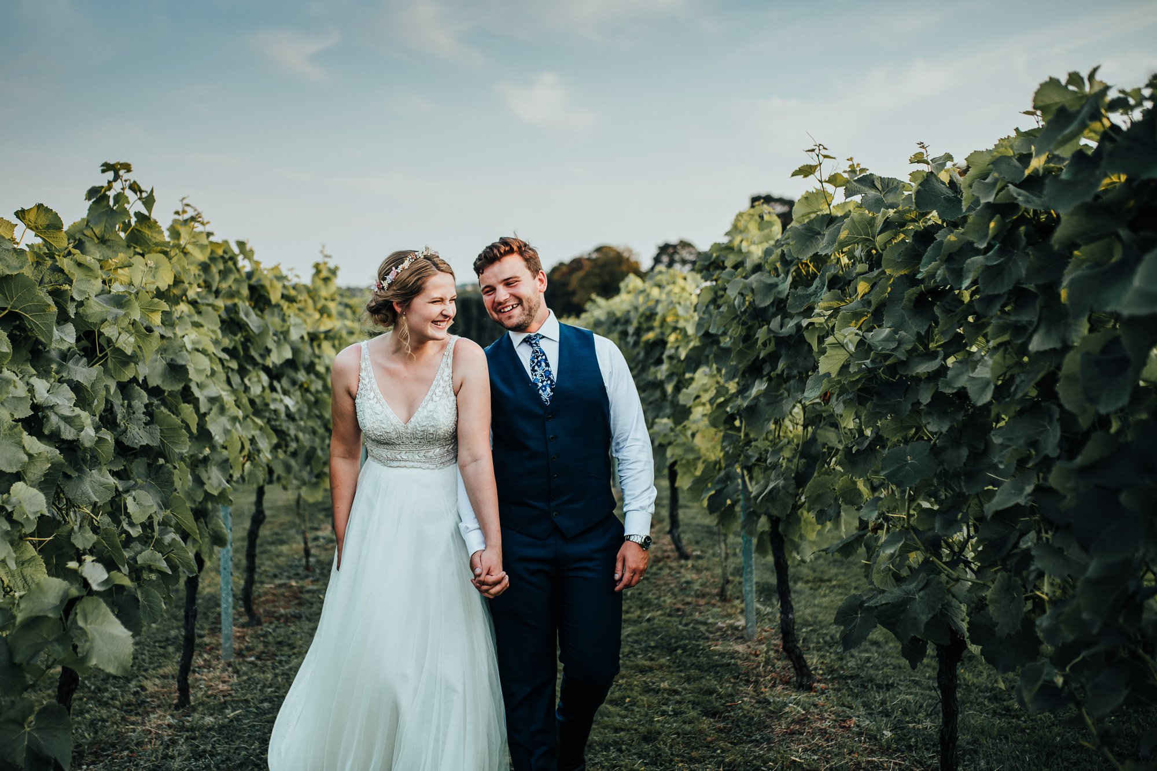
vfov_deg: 32.3
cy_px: 348
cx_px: 497
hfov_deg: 46.9
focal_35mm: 41
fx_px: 1329
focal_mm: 35
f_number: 2.2
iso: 100
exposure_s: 1/640
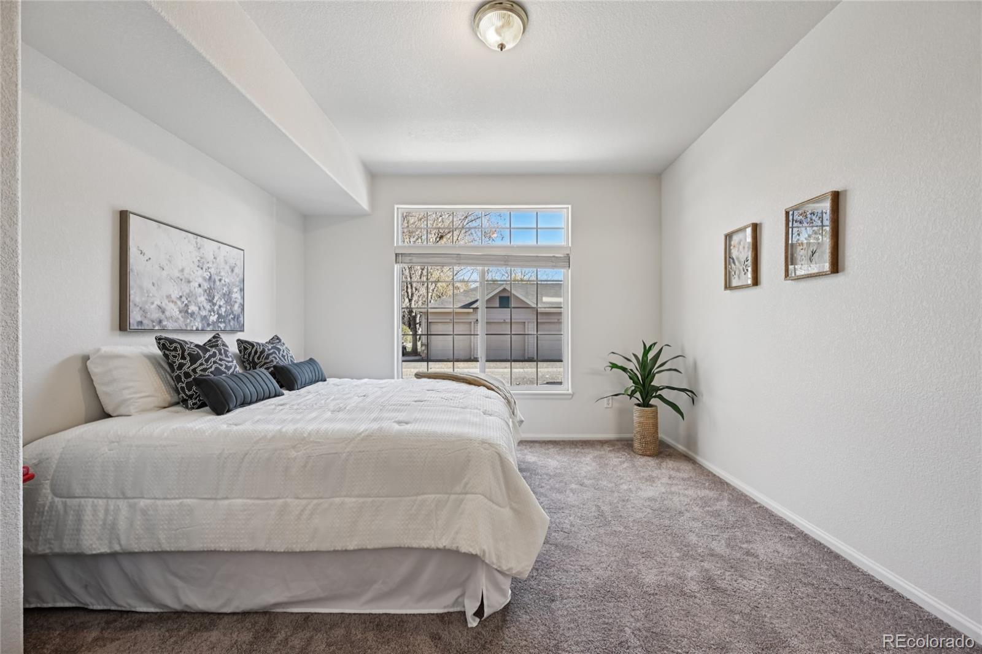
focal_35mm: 14
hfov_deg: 104.3
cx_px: 491
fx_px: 382
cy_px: 327
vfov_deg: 81.2
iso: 140
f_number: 8
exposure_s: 1/15
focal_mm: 14
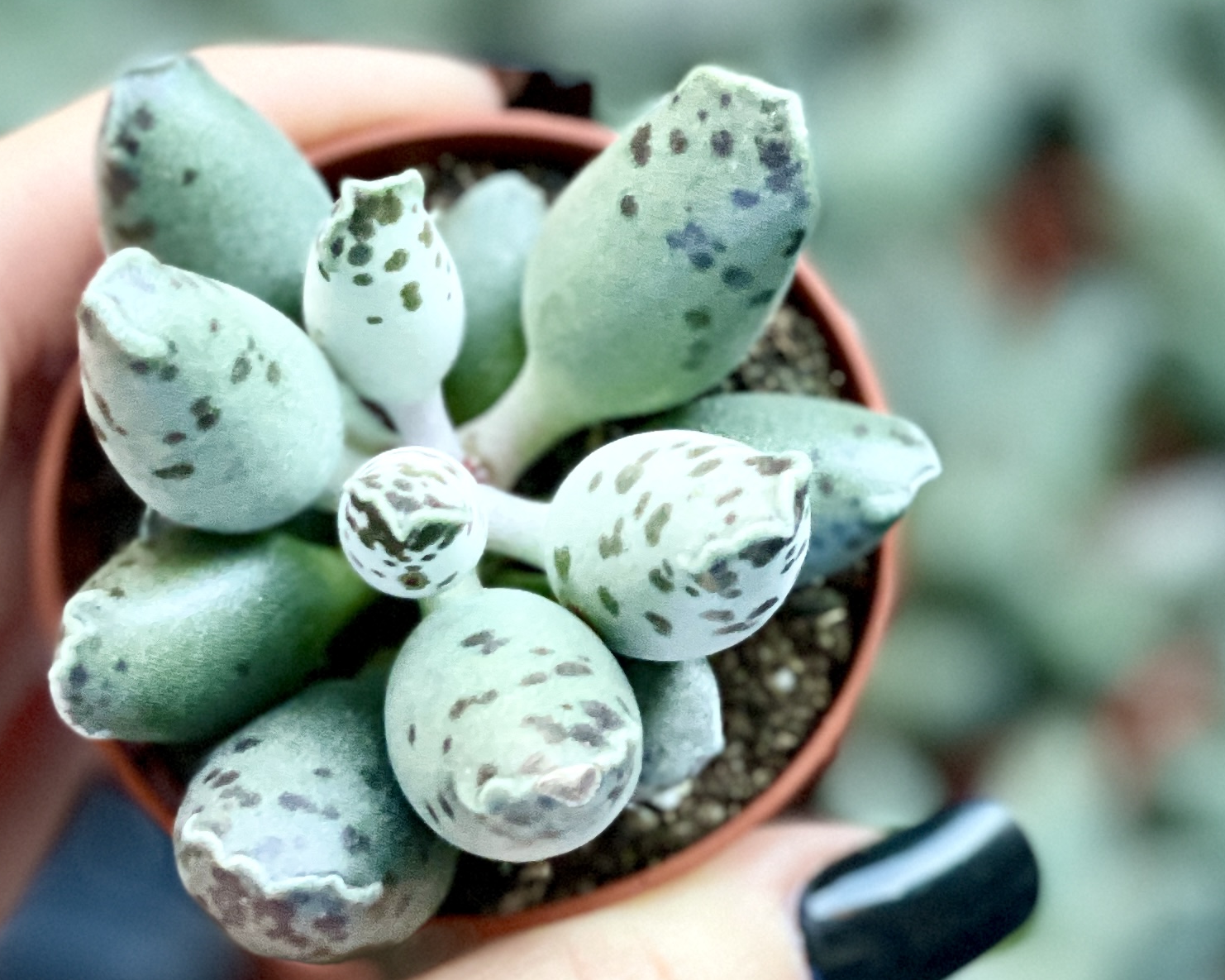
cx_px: 457
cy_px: 394
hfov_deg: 11.3
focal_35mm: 170
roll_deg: +0.5
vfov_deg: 9.1
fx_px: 6162
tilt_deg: -41.1
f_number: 2.2
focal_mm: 7.5
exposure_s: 1/91
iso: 250
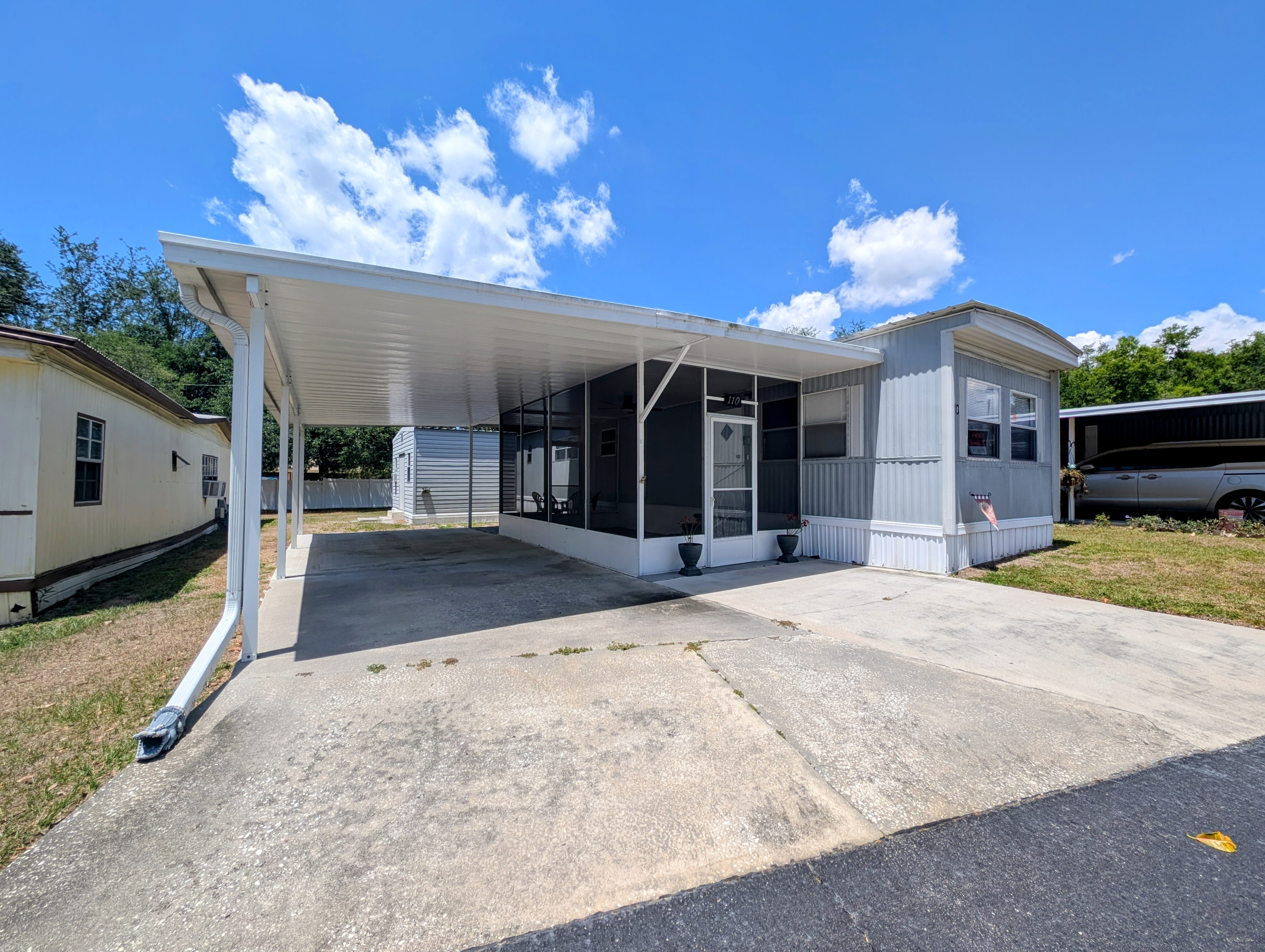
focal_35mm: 12
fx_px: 439
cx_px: 632
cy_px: 476
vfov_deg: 94.6
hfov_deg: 110.5
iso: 38
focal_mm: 2.23
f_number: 1.95
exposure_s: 1/2242
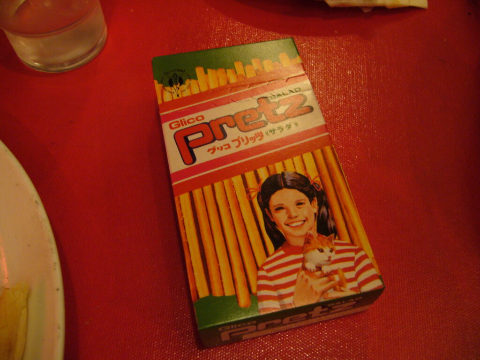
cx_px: 240
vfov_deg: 40.7
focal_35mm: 35
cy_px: 180
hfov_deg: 52.6
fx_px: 485
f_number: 2.8
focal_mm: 5.8
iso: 200
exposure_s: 1/8
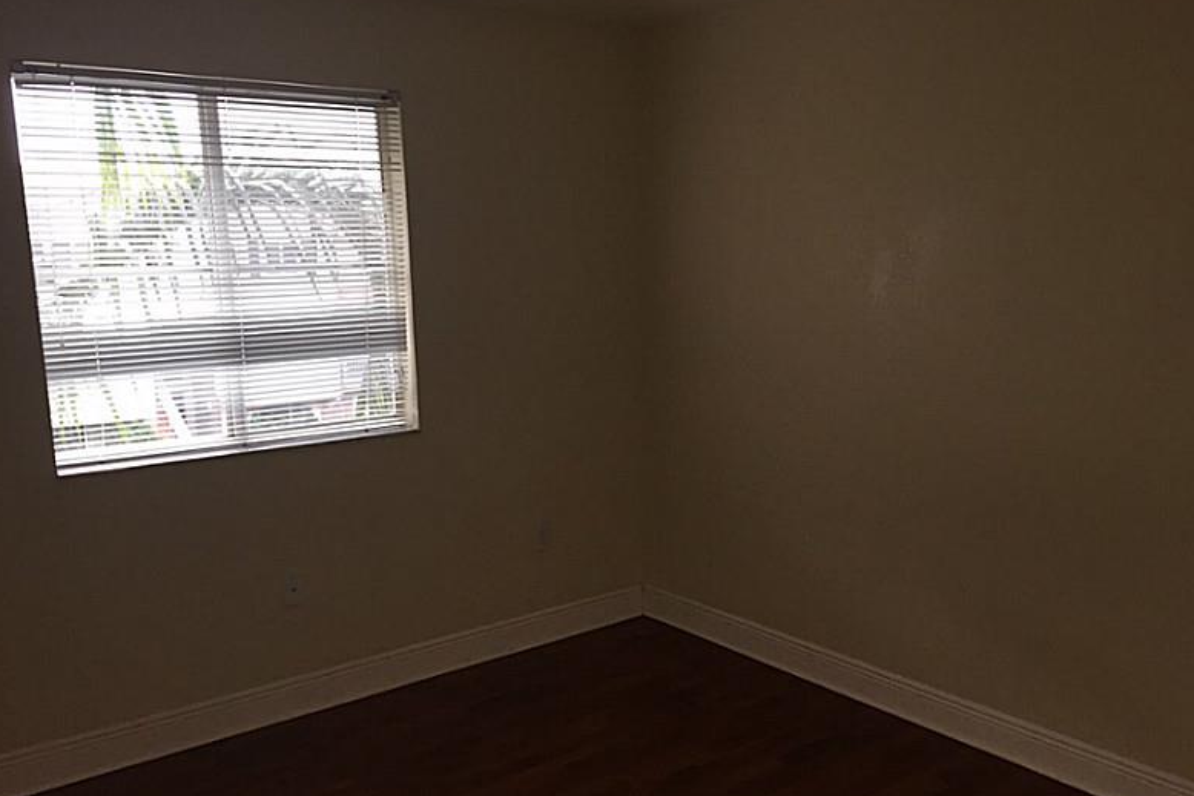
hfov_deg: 60.3
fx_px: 1028
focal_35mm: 31
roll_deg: +0.9
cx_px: 605
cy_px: 439
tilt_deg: -10.6
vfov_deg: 42.3
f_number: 2.2
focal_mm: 4.15
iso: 100
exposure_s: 1/30
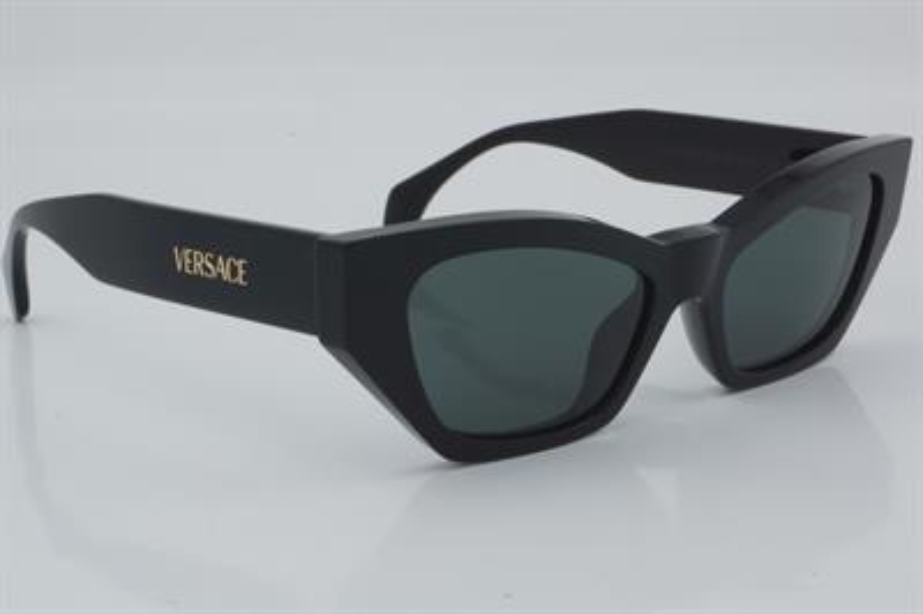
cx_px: 462
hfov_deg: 24.6
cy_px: 307
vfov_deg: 16.5
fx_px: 2113
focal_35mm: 82
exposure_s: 1/4
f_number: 29
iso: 100
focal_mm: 55
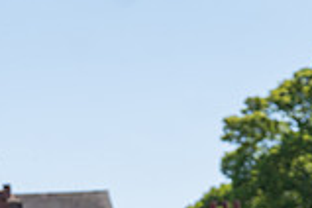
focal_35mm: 278
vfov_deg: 4.9
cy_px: 340
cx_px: 108
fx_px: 2409
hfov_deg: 7.4
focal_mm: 76
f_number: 4
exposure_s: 1/1600
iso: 100
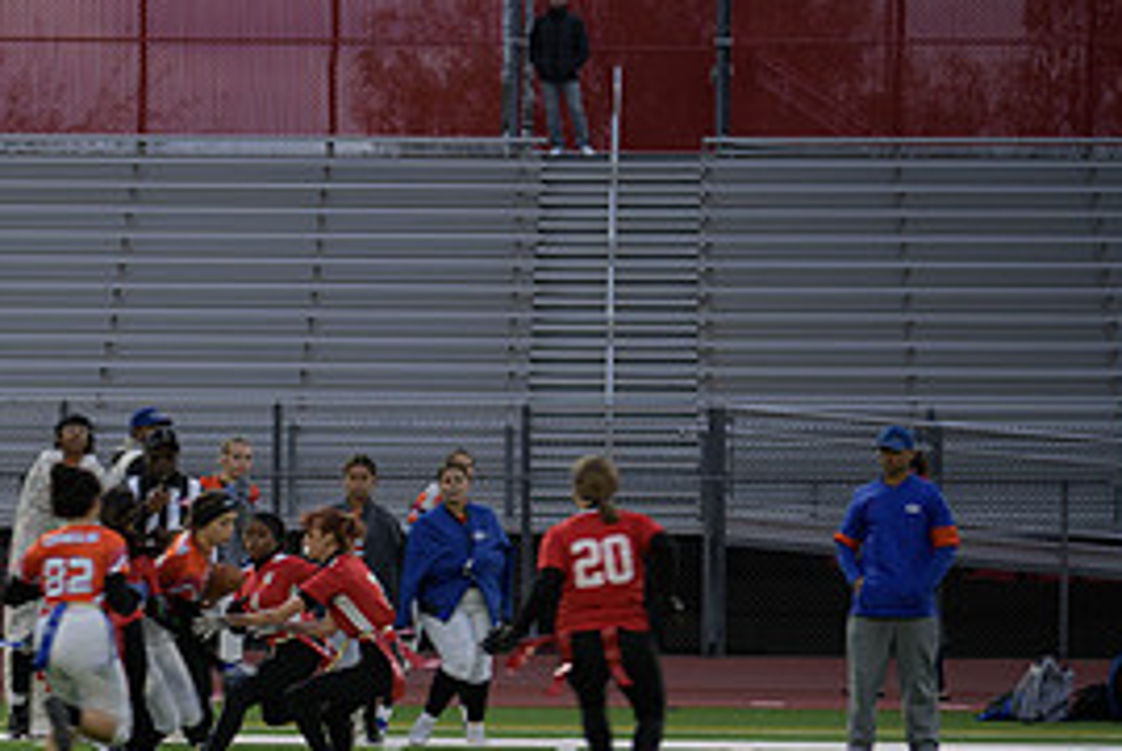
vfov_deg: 4.9
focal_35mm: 280
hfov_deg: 7.3
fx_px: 8736
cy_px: 632
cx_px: -58
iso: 320
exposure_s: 1/200
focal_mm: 130
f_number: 2.8
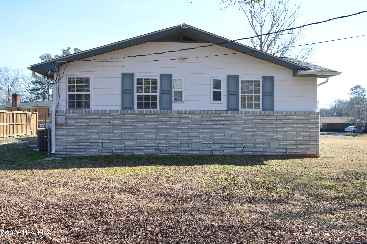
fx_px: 336
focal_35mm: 33
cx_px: 184
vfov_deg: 39.9
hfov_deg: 57.3
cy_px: 122
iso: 100
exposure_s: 1/160
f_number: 6.3
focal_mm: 22
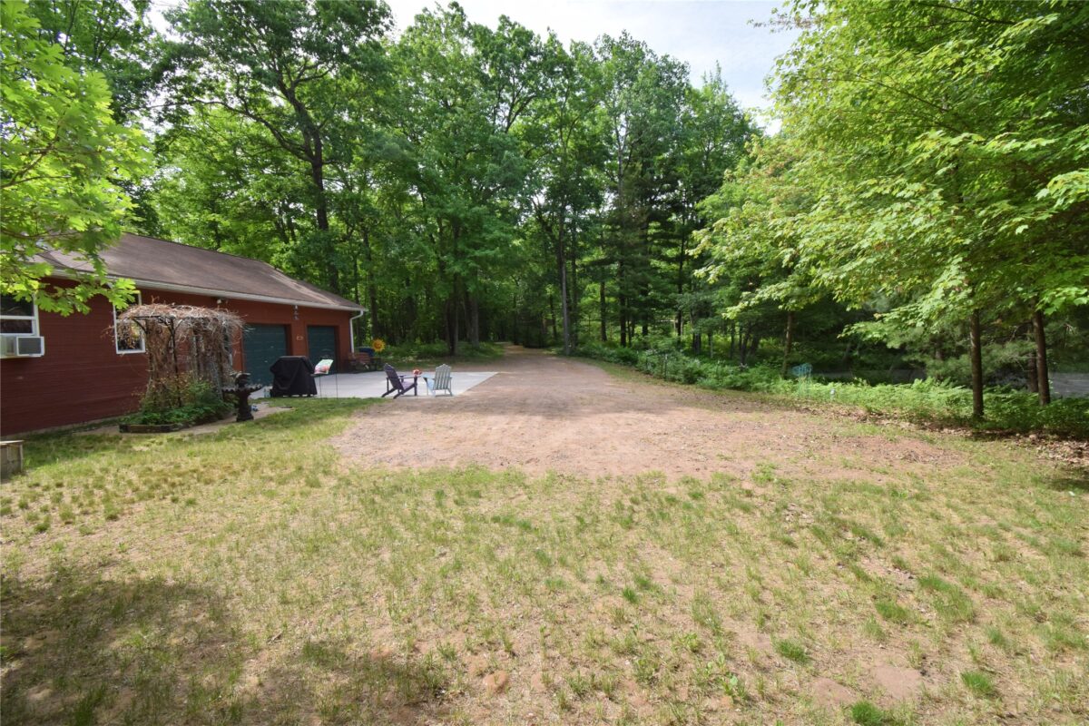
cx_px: 544
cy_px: 363
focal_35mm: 15
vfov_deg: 77.3
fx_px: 454
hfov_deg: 100.4
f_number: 13
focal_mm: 10
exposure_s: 1/200
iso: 320
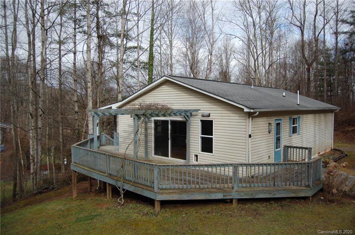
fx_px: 266
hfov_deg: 67.5
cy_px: 118
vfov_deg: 47.7
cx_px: 178
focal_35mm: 27
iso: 200
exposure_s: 1/1000
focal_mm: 18
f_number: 3.5
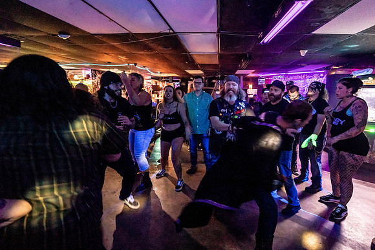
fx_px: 172
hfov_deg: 94.2
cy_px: 114
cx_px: 215
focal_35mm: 17
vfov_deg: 71.9
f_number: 2.8
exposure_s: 1/80
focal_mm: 14
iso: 3200
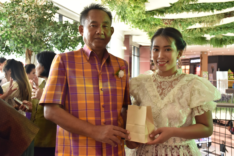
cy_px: 78
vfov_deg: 33.0
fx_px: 263
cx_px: 117
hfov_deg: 47.9
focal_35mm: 40
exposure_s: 1/160
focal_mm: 27
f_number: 6.3
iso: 1250
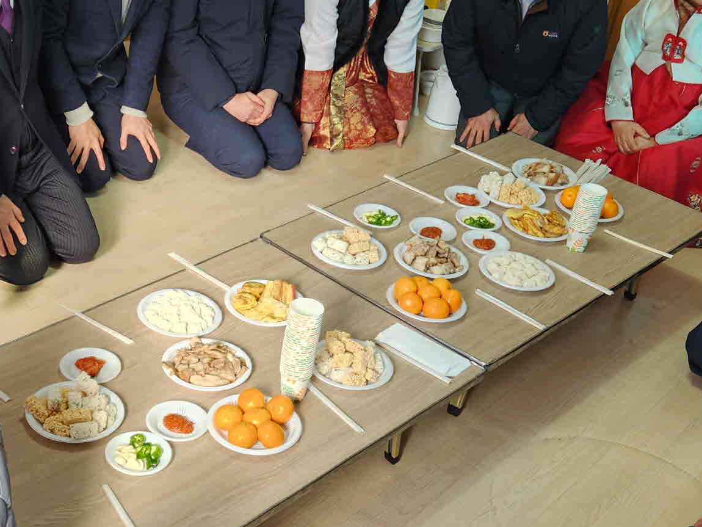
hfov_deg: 34.1
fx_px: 1136
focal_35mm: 56
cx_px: 245
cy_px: 382
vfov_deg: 25.9
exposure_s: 1/180
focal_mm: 5.4
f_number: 1.8
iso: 80
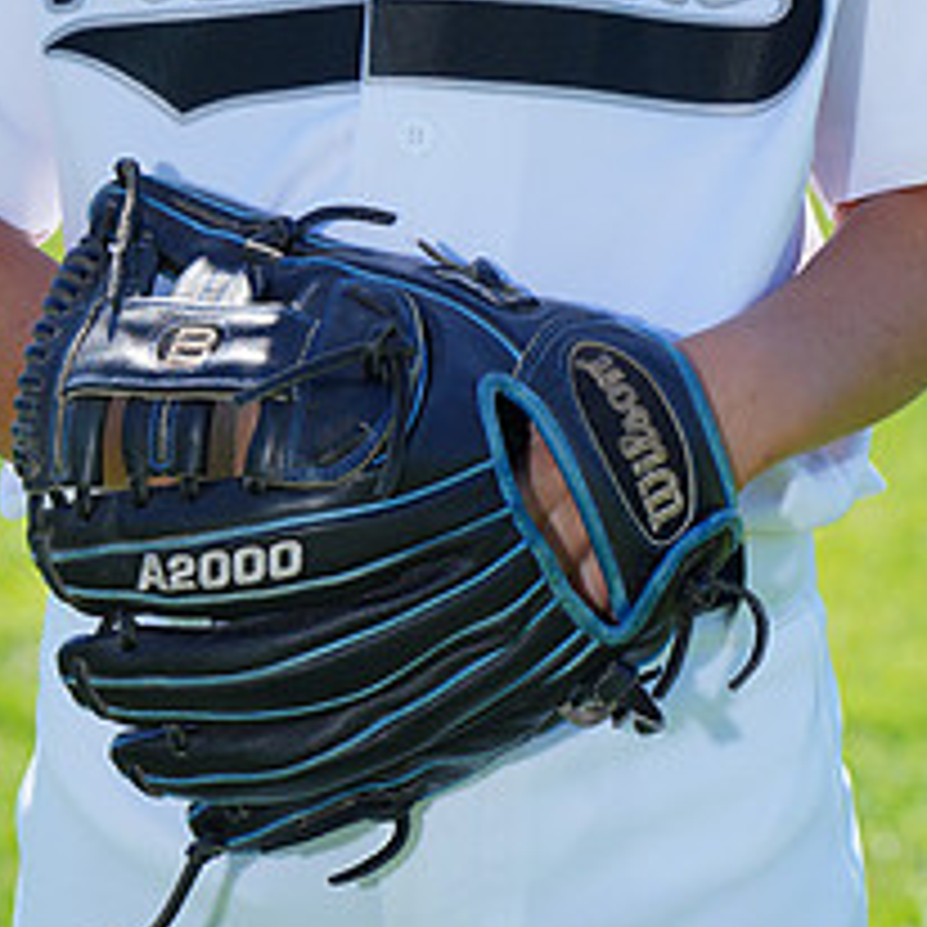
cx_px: 475
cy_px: -266
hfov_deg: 3.7
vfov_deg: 3.7
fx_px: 14482
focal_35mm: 478
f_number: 9
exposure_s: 1/250
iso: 200
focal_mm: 200
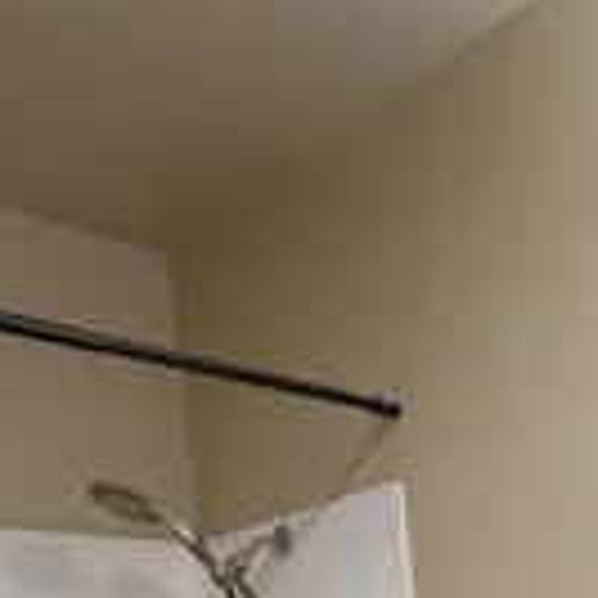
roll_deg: +4.1
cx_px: 643
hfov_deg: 29.8
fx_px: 1016
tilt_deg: -6.4
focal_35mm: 52
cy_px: 818
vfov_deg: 26.6
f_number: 2.2
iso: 125
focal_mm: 2.22
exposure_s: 1/120
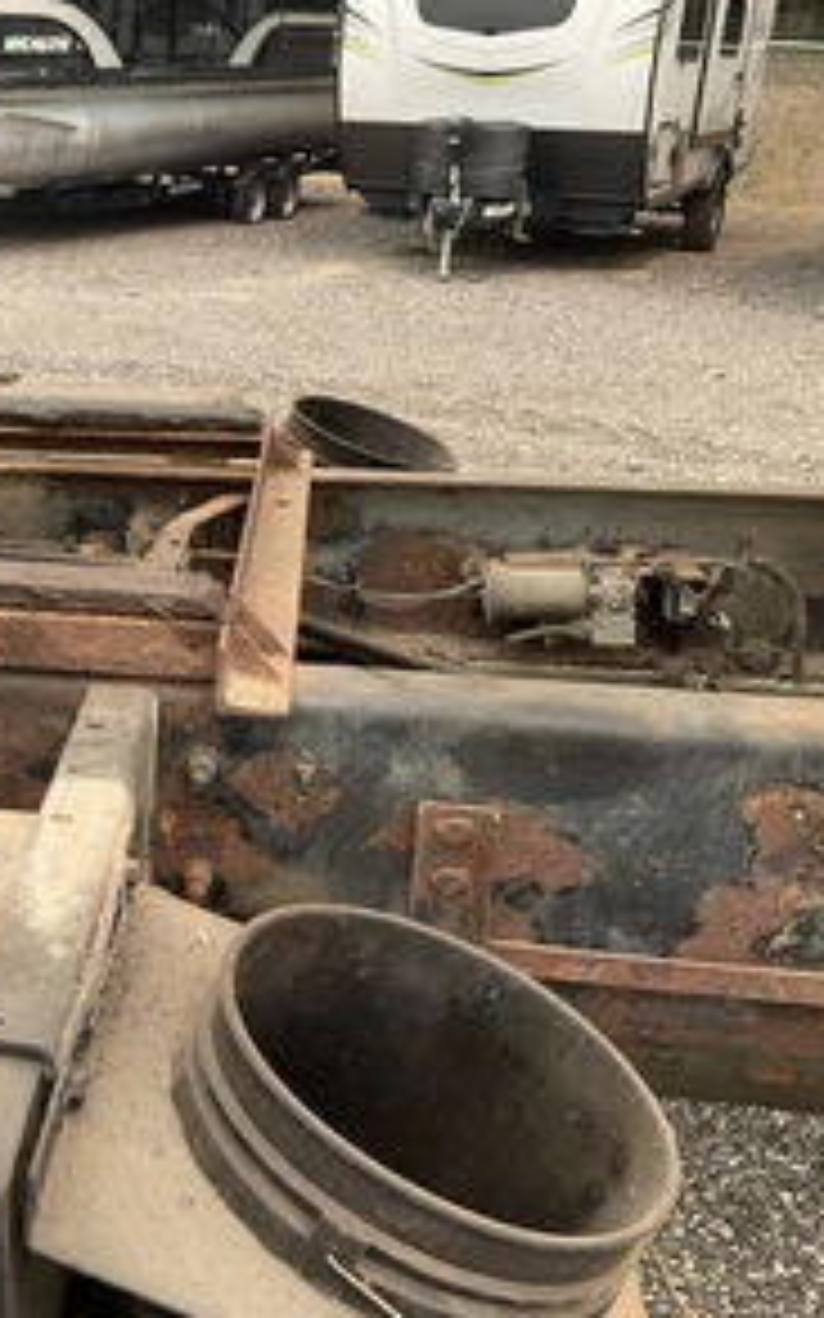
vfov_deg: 47.2
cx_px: -32
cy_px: 661
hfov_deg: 28.3
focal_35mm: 42
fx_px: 1510
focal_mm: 3
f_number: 1.8
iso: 25
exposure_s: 1/495
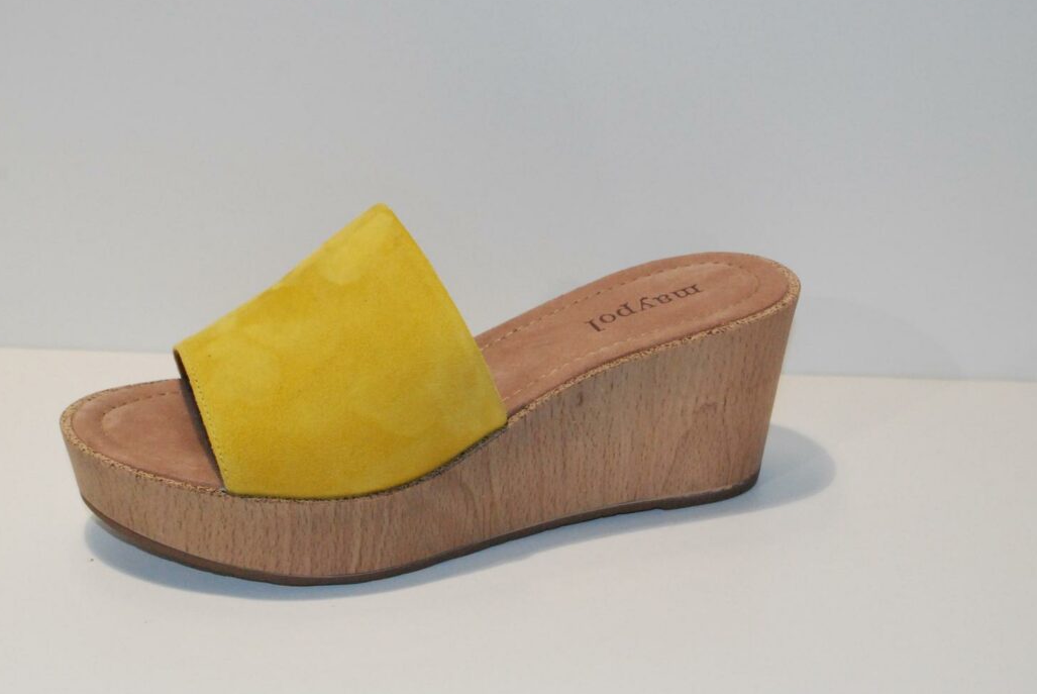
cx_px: 426
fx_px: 1586
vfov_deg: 24.7
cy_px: 326
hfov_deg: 36.1
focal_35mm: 55
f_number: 10
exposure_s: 1/200
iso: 1600
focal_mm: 28
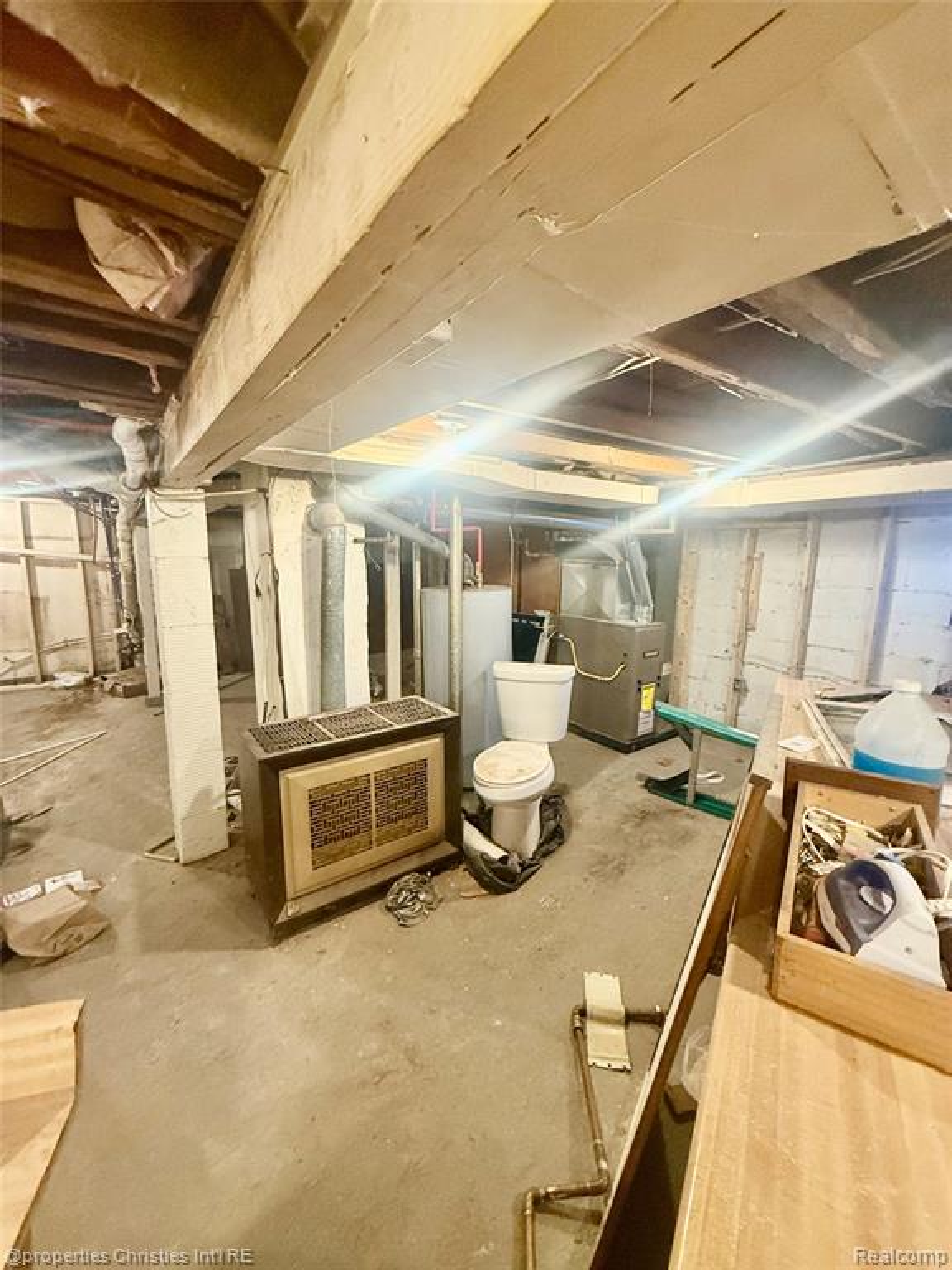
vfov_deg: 102.1
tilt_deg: -9.1
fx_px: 513
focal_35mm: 14
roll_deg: -1.6
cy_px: 635
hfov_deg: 85.7
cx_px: 476
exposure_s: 1/60
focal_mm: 2.22
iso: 500
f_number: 2.2
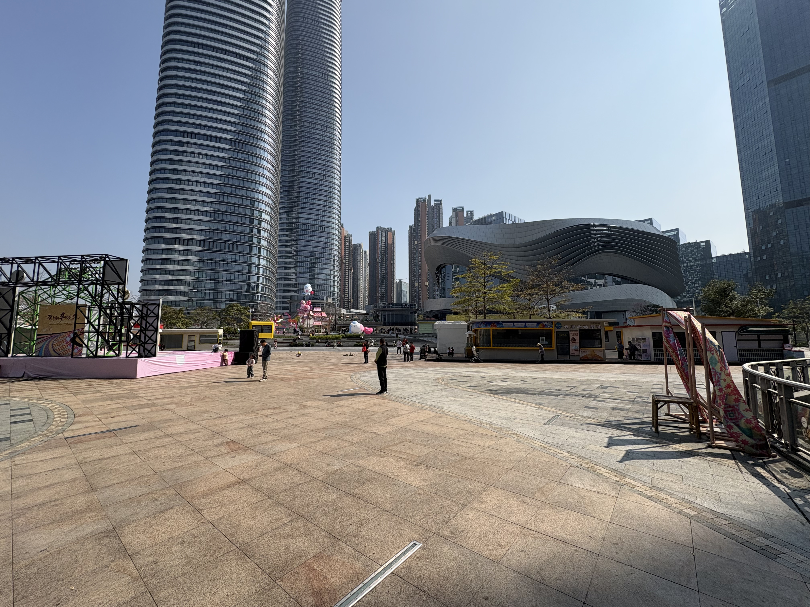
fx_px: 328
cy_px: 304
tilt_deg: +7.1
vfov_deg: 85.7
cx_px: 405
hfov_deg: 102.1
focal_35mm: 14
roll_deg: +0.7
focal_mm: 2.22
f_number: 2.2
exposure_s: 1/2342
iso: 50
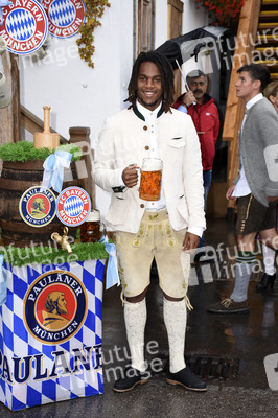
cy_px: 209
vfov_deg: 26.0
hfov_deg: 17.5
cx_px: 139
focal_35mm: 78
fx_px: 905
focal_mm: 52
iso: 200
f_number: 5.6
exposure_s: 1/125
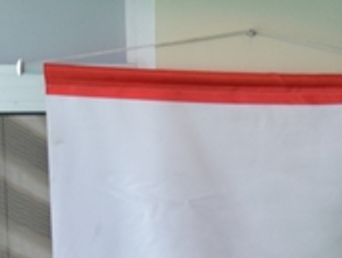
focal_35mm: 325
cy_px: 620
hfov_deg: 5.9
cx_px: 813
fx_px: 3215
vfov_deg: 4.5
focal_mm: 30
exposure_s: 1/80
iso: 400
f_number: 5
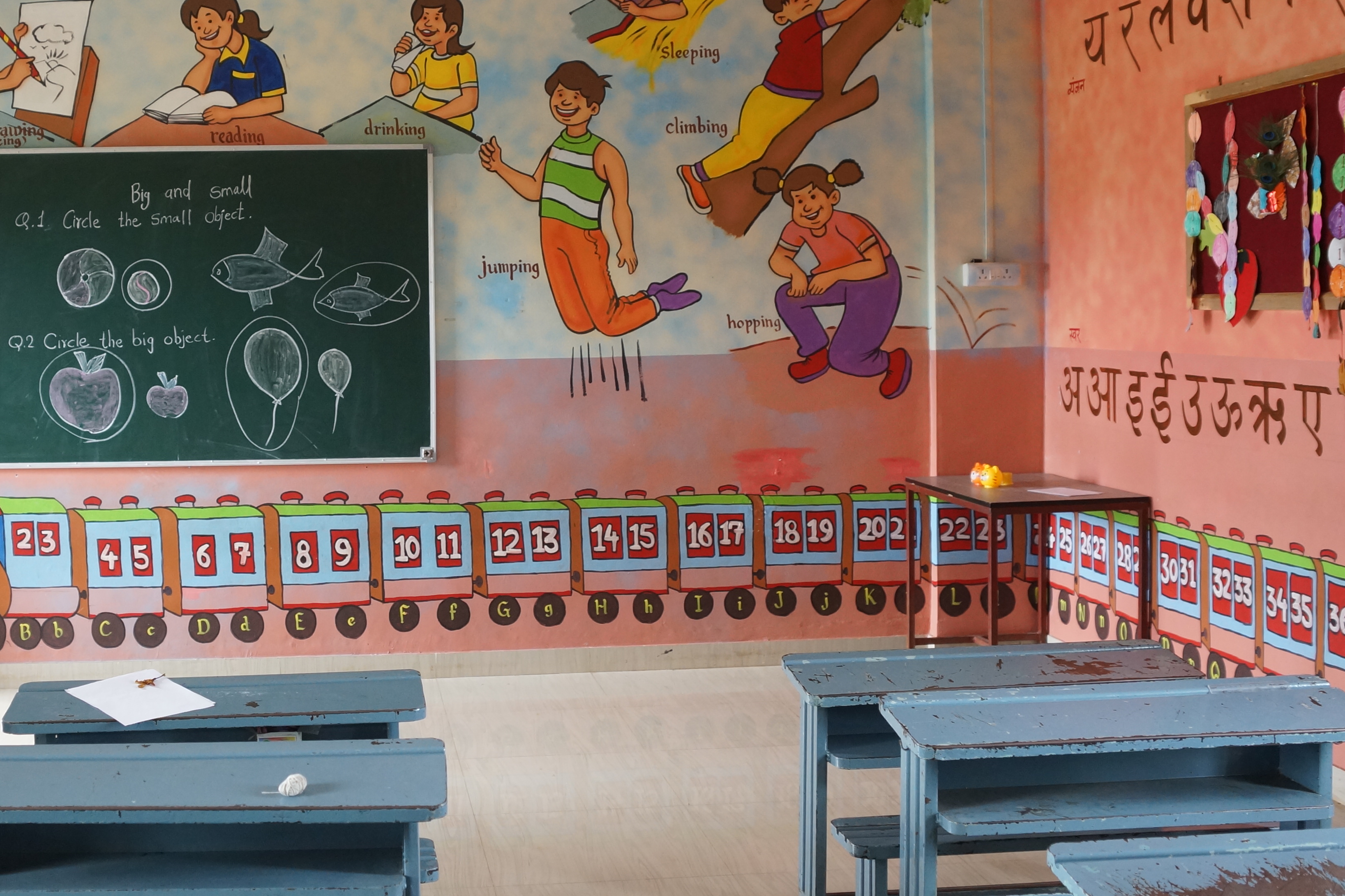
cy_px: 357
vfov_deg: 30.4
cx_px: 414
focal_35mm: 44
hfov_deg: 43.7
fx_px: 1644
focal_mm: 24
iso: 1000
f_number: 2.8
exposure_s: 1/100
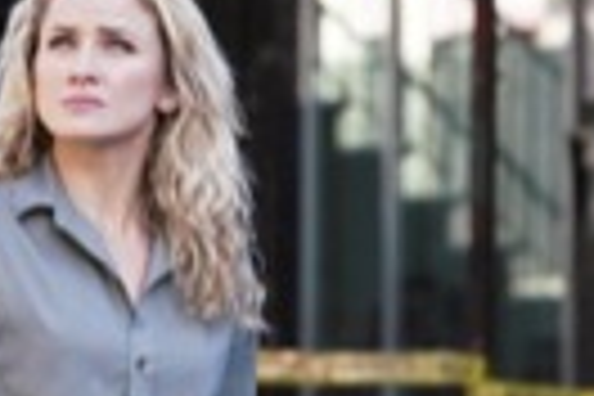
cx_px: -382
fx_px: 9520
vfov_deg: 2.4
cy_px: 322
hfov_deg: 3.6
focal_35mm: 577
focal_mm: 152
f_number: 6.3
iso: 2000
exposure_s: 1/500
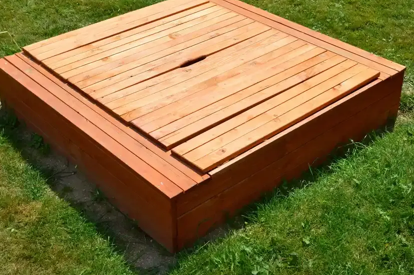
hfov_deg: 37.8
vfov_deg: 25.6
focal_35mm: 53
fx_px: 604
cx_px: 206
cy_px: 119
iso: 400
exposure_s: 1/500
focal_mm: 29
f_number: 11
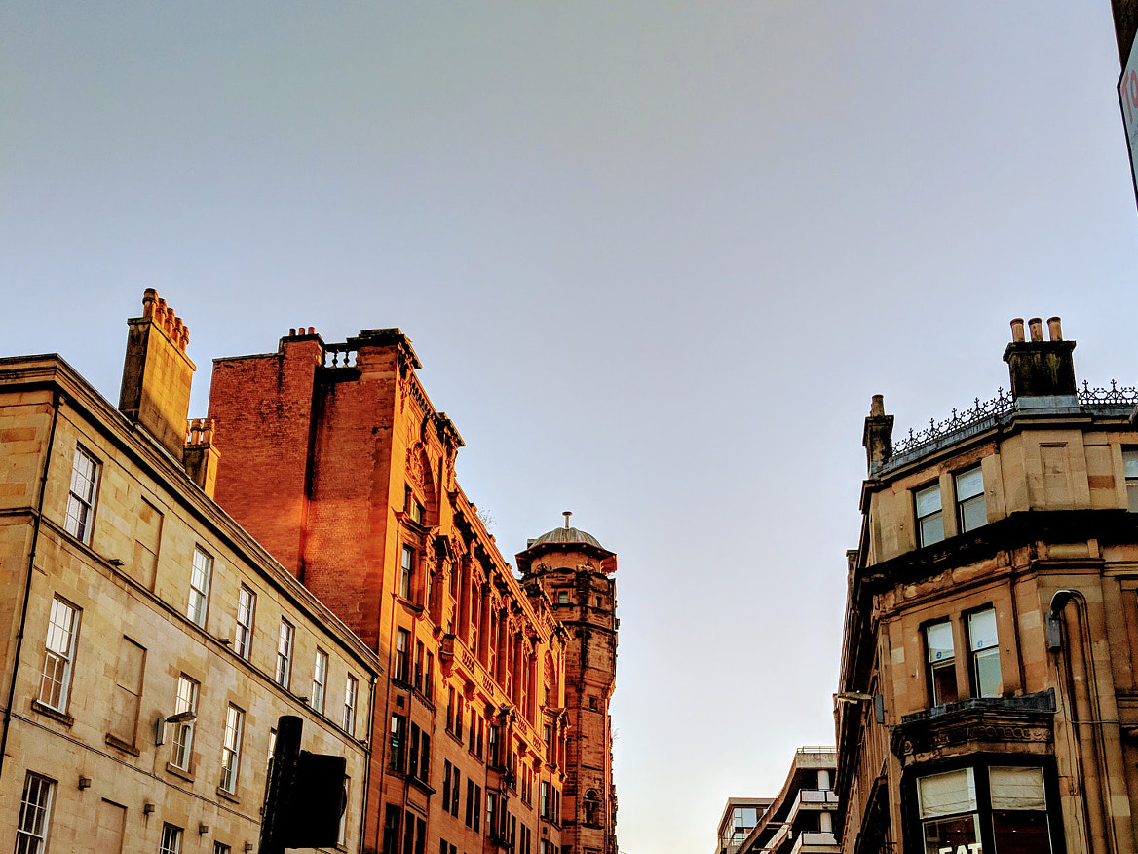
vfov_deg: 37.7
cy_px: 643
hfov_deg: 50.1
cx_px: 577
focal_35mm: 37
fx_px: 1216
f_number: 1.8
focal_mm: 4.44
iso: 51
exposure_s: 1/900
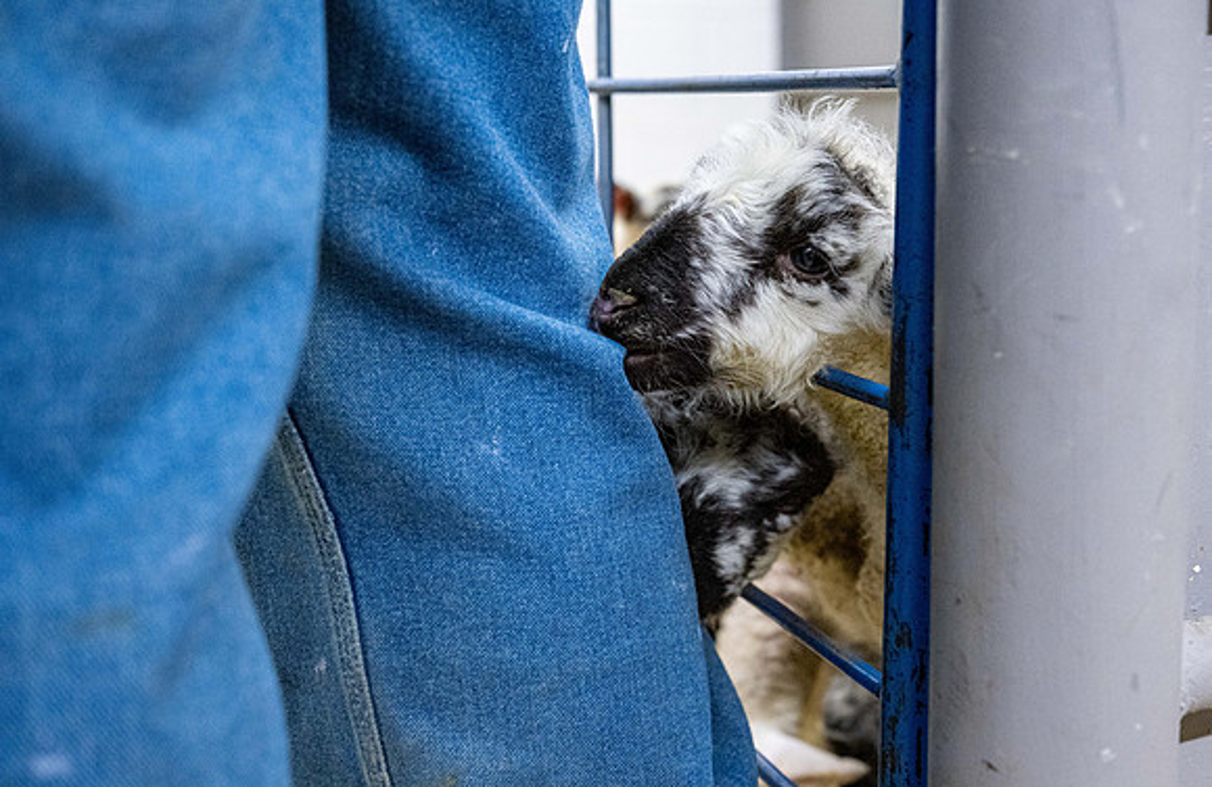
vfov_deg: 30.3
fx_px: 1457
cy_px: 369
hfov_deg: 44.8
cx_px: 750
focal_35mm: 44
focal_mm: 35
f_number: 3.5
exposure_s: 1/250
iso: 2500
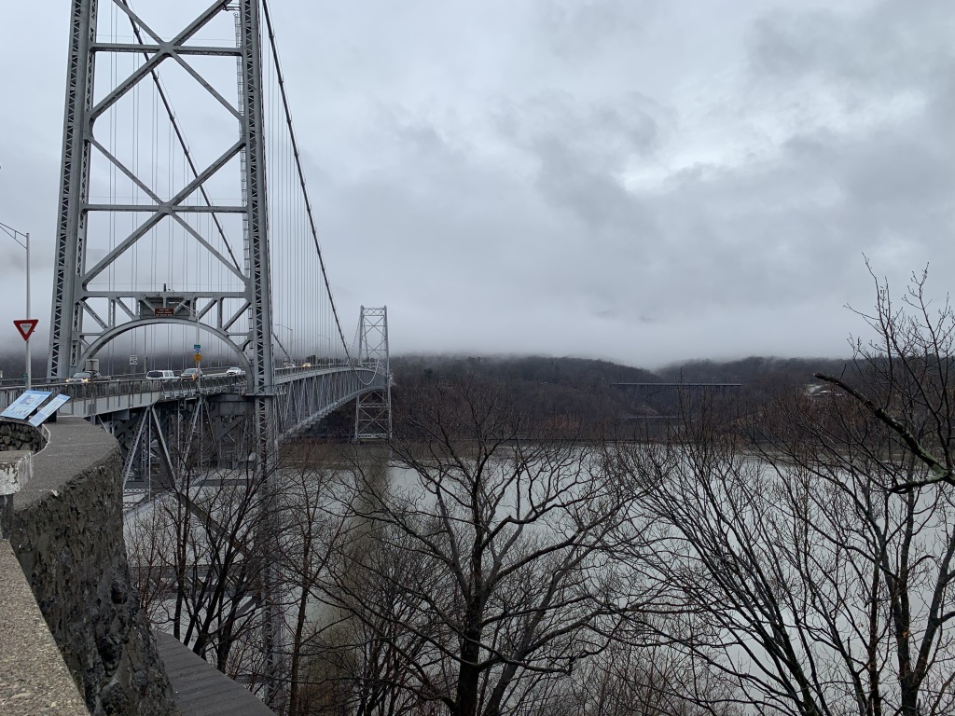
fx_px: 717
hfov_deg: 67.3
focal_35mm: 26
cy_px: 358
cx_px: 478
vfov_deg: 53.1
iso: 25
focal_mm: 4.25
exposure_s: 1/620
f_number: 1.8
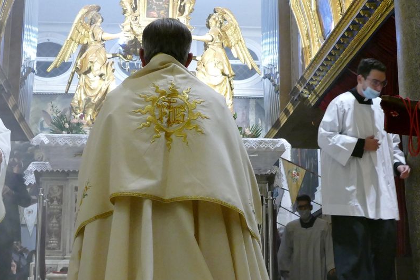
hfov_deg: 29.5
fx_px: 793
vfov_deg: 20.0
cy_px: 121
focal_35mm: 68
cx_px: 153
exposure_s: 1/40
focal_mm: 13.16
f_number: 3.1
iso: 1600
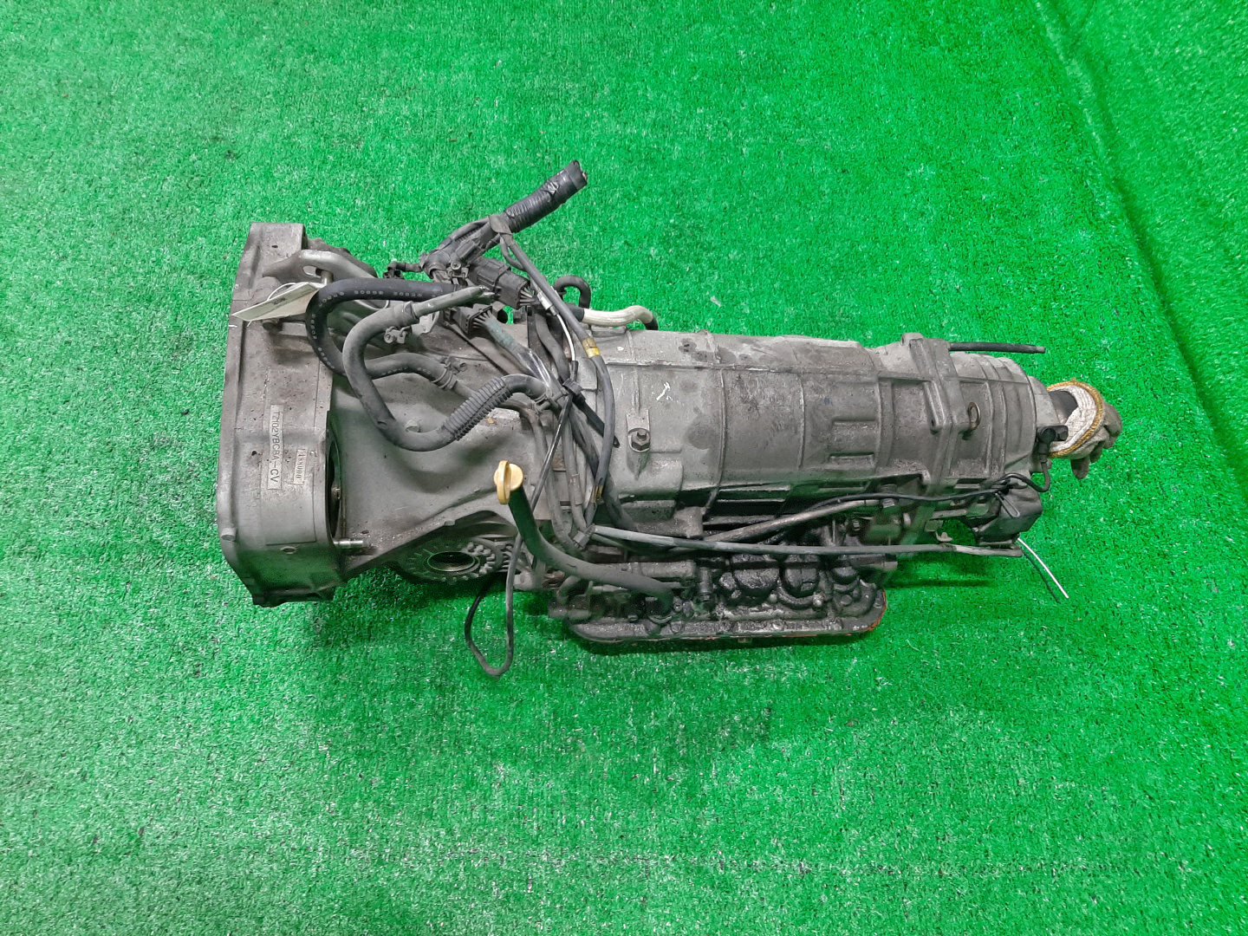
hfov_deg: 67.3
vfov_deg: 53.1
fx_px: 937
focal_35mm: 26
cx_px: 624
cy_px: 468
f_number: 1.7
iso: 180
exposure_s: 1/50
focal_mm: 3.93
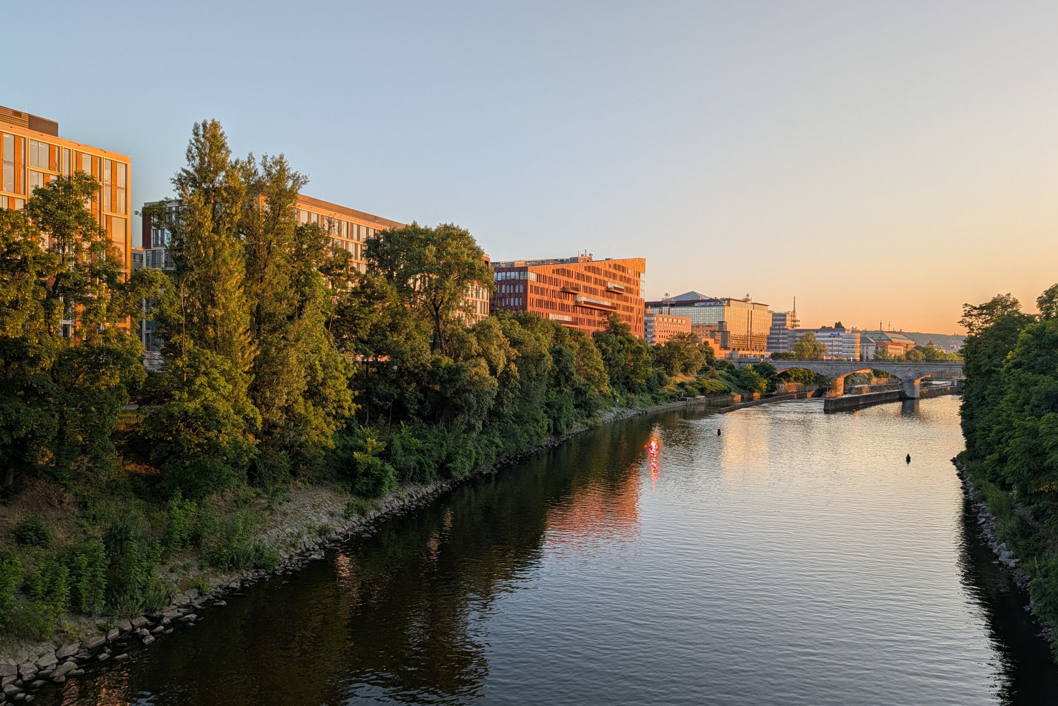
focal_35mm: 26
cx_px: 520
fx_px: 764
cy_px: 385
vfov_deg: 49.5
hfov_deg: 69.4
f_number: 1.68
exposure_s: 1/2817
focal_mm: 6.9
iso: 18
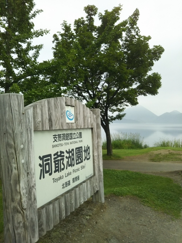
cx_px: 91
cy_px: 122
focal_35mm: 30
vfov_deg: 60.0
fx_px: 210
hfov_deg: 46.8
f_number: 2.2
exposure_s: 1/120
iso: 25
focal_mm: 4
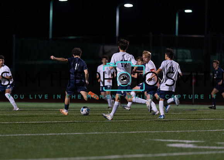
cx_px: 87
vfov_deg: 6.3
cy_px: 82
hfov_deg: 8.9
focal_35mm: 227
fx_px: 1445
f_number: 1.8
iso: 1250
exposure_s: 1/1250
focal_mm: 135
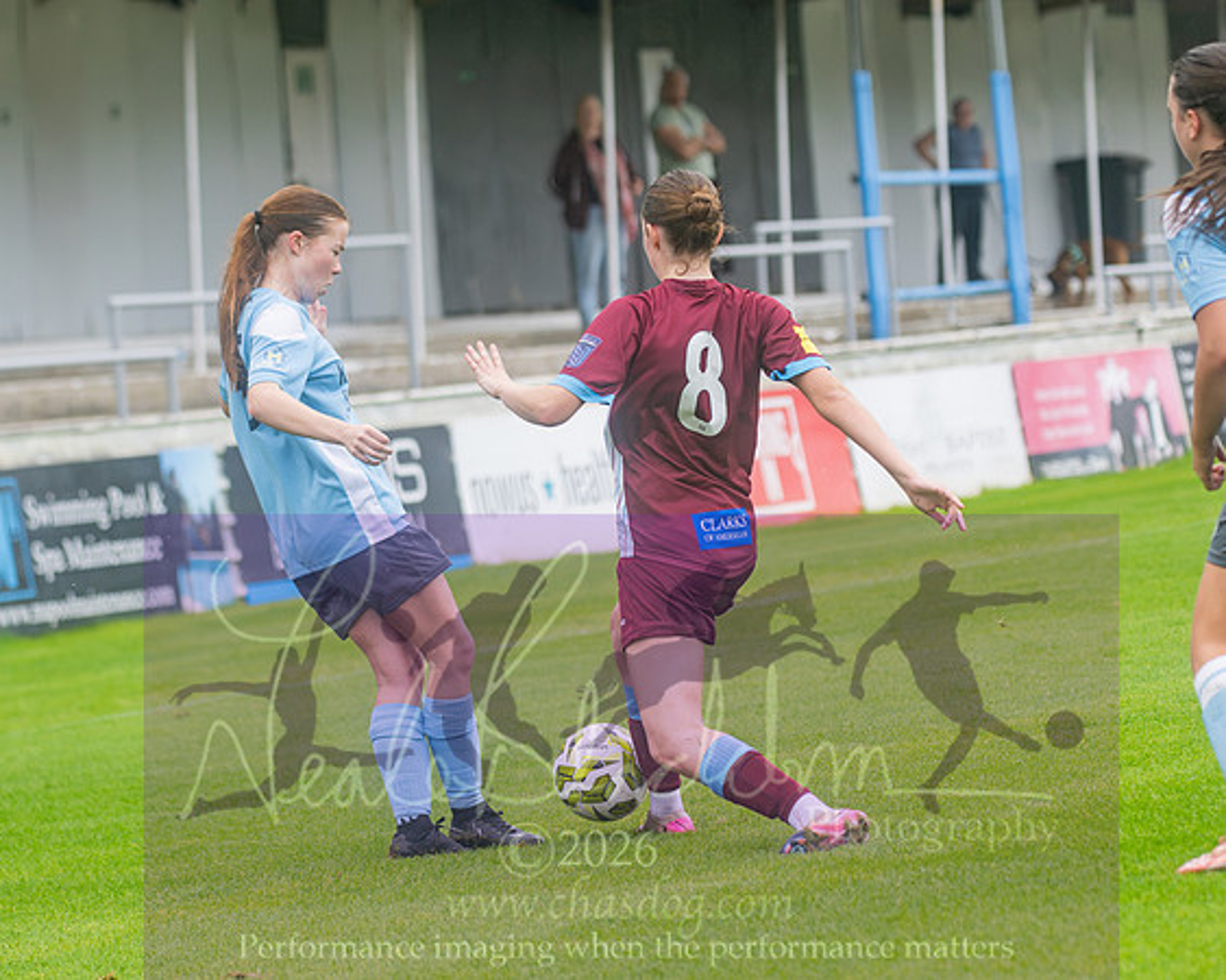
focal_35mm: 228
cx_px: 612
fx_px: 8255
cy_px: 490
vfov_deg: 6.8
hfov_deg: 8.5
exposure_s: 1/1600
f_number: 2.8
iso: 360
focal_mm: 135
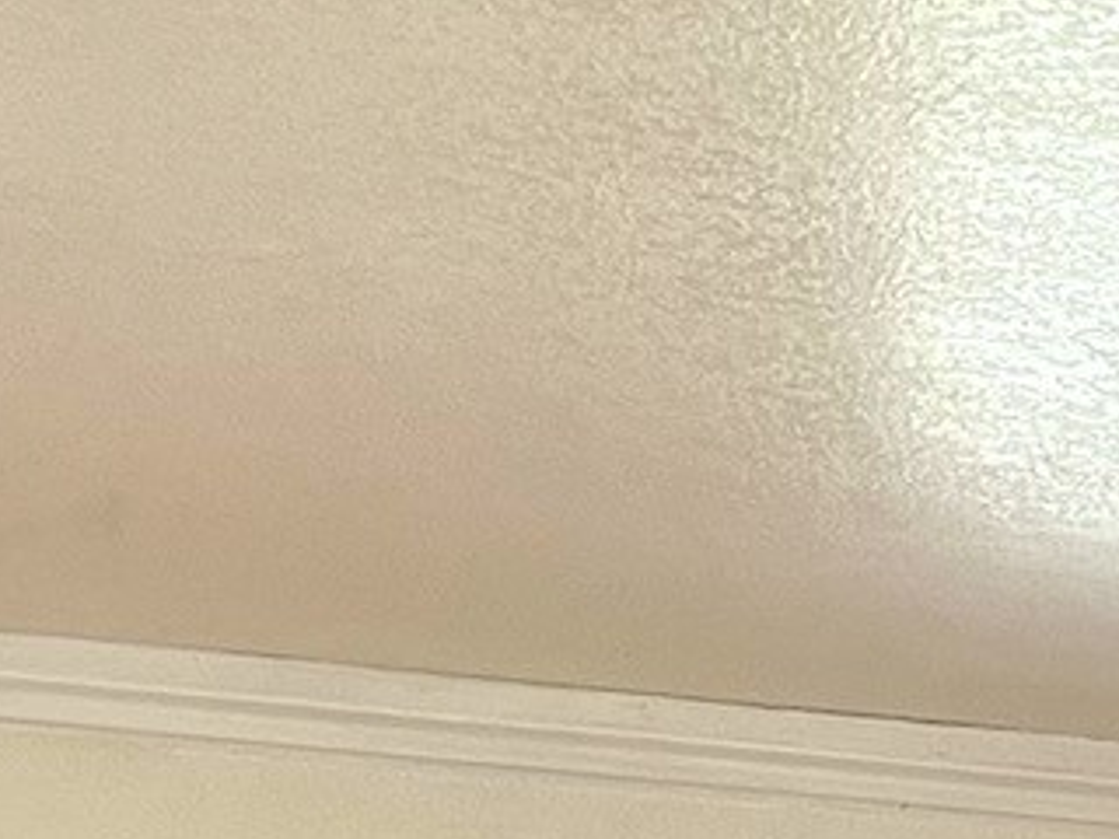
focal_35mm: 156
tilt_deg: -7.2
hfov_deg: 12.5
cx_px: 1203
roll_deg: -0.4
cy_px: 2507
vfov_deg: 8.1
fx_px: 5043
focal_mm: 5.7
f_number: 1.5
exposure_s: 1/60
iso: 80
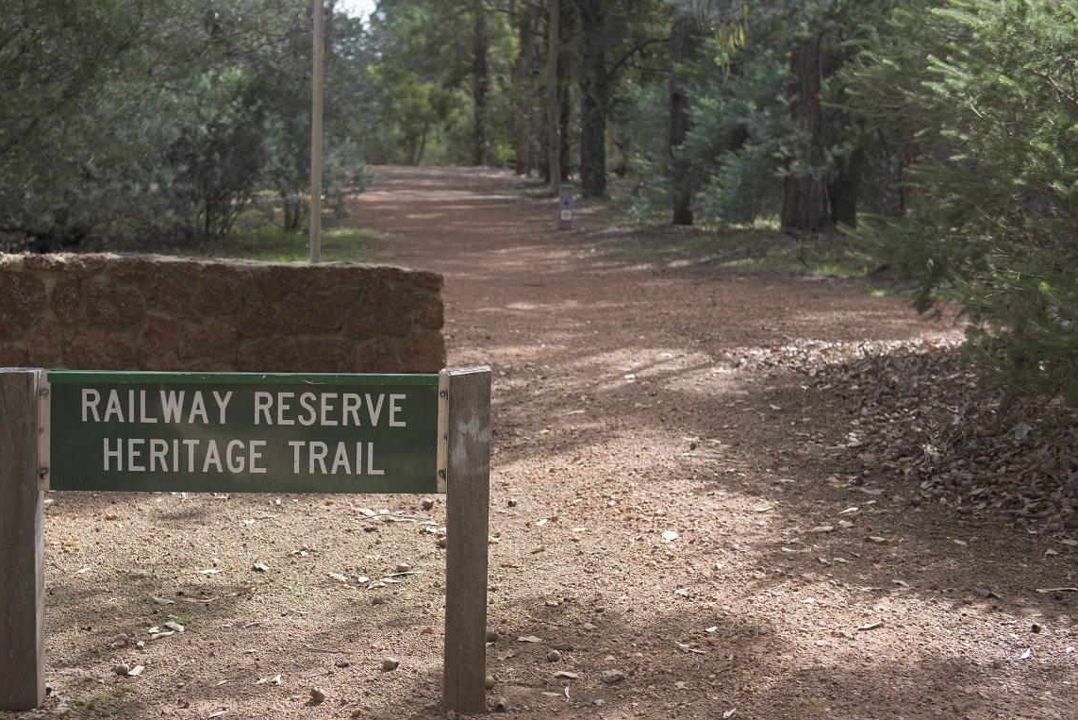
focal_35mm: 63
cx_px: 402
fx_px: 1887
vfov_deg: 21.6
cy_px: 389
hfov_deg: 31.7
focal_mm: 48
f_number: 4
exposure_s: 1/320
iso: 100
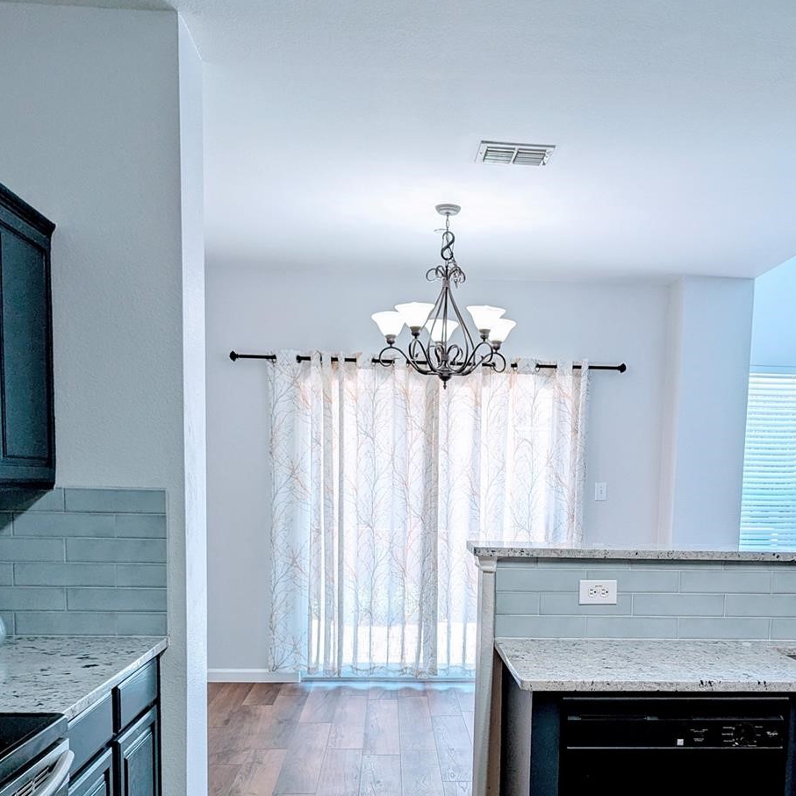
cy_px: 599
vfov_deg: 44.5
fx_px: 937
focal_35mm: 36
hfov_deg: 45.9
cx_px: 457
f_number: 1.85
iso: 53
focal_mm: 6.81
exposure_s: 1/120
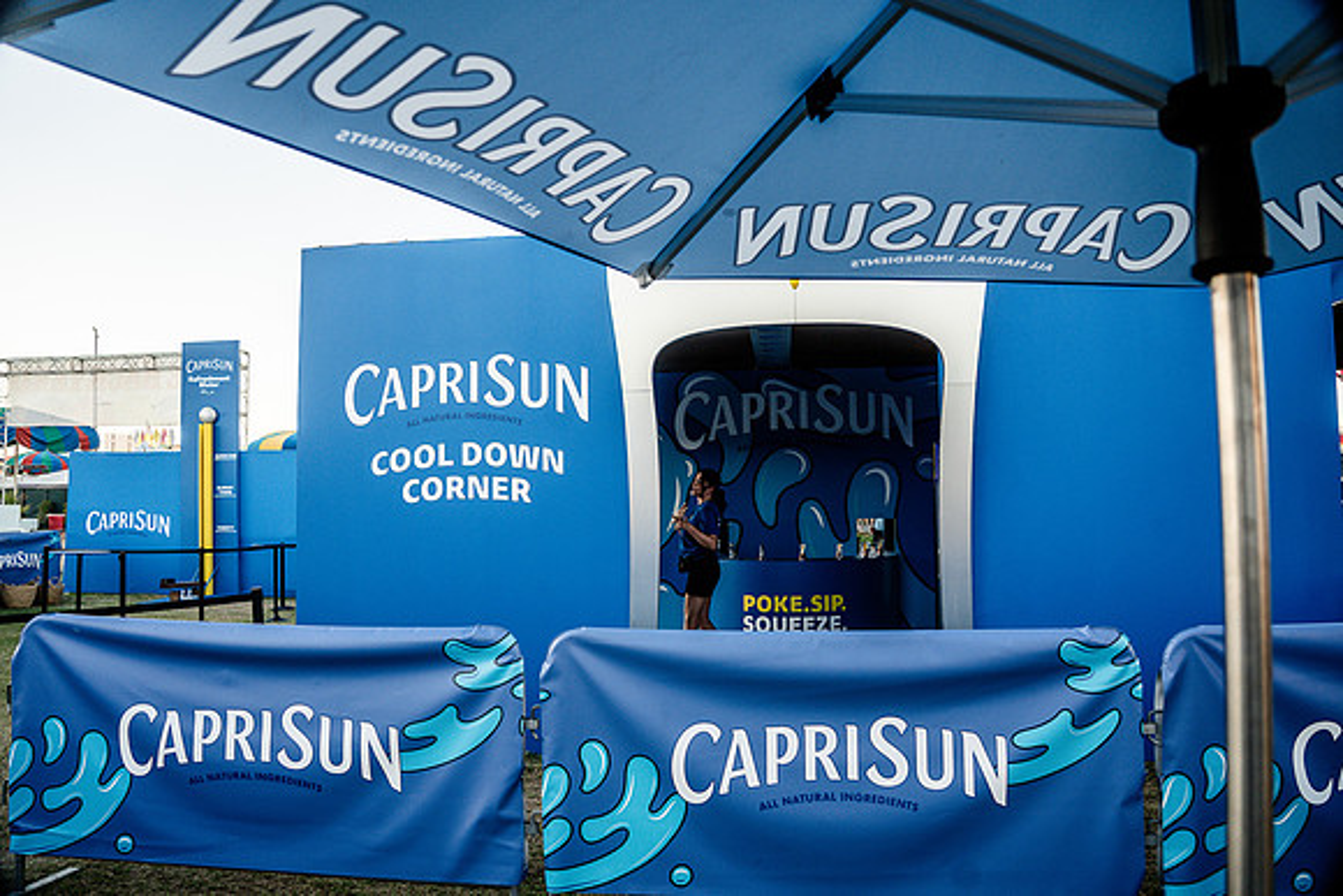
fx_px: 896
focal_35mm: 24
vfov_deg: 53.2
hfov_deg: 73.7
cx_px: 672
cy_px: 448
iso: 320
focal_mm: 24
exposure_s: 1/200
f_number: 4
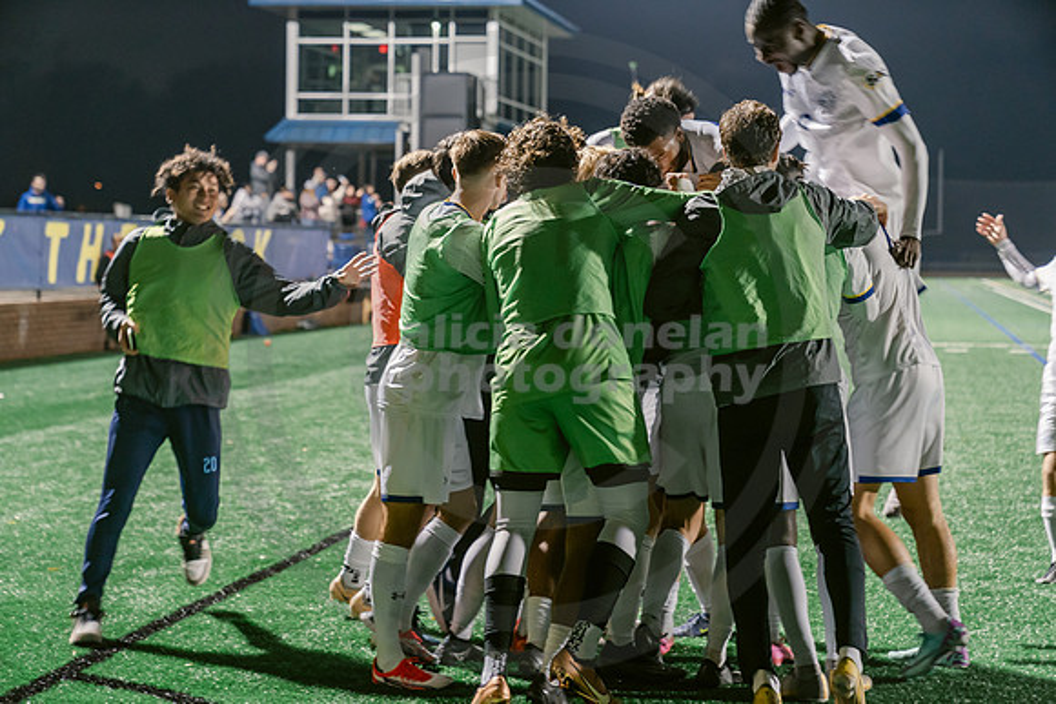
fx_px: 2054
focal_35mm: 70
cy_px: 352
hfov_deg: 28.8
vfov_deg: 19.5
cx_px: 528
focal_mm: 70
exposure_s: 1/100
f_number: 3.2
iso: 2500
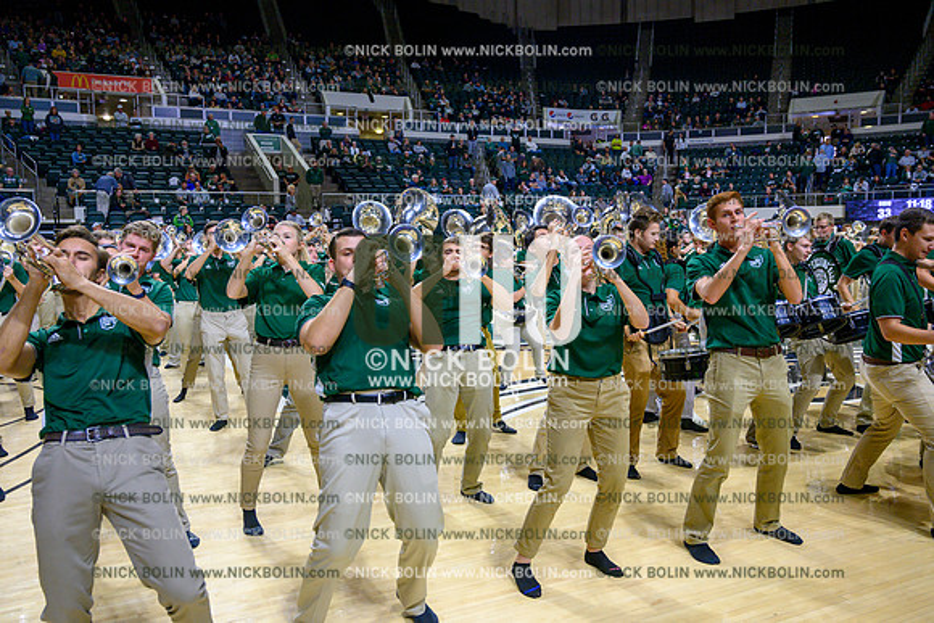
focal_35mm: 30
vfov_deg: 43.6
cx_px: 467
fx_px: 778
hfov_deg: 61.9
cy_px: 312
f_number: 4.5
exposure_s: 1/500
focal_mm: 30
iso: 3200
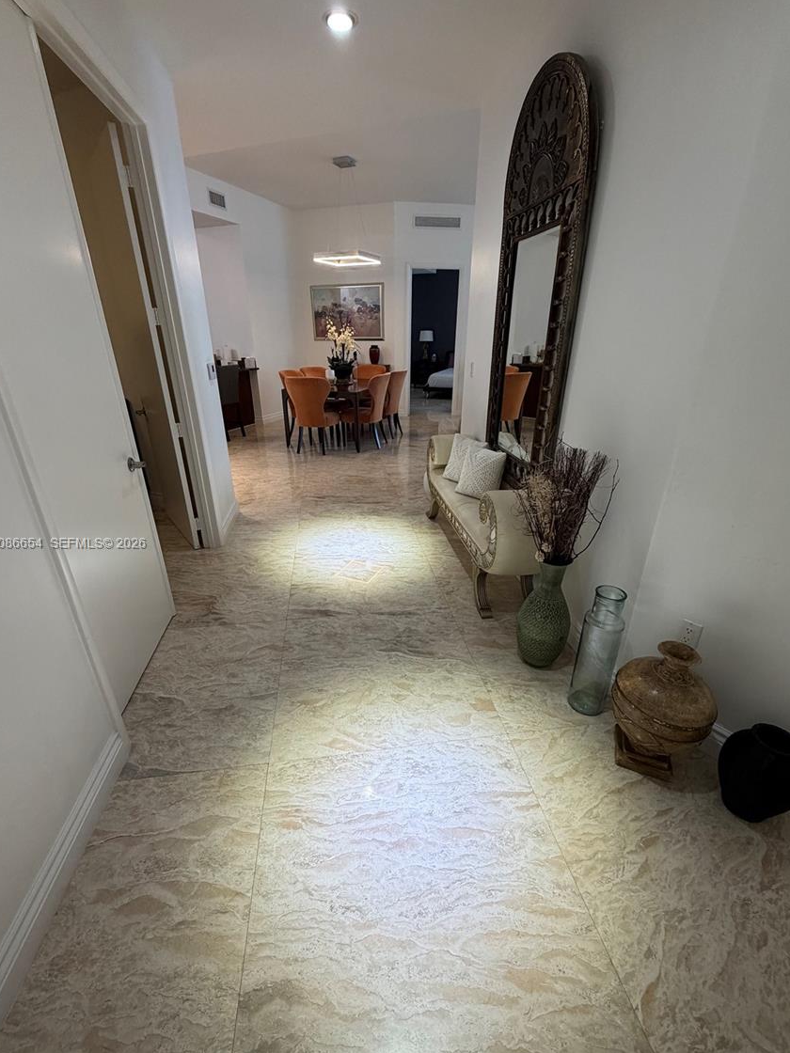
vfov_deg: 98.1
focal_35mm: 15
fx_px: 456
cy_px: 544
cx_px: 395
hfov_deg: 81.7
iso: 200
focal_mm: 2.22
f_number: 2.2
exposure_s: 1/120
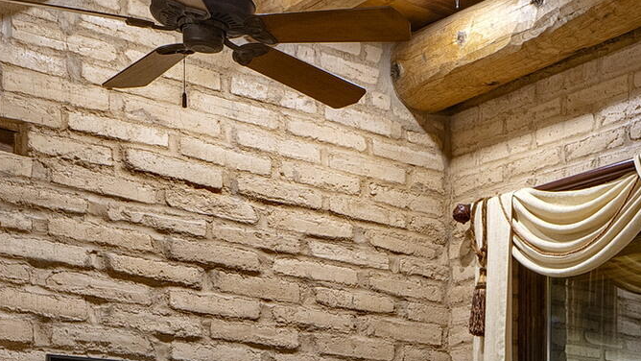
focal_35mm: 79
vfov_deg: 14.1
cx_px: 767
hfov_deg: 24.4
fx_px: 1343
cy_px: 571
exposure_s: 1.6
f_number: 9
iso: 200
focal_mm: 18
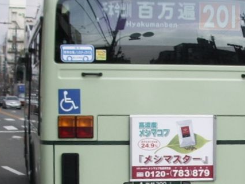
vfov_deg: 24.8
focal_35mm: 59
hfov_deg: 32.3
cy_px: 109
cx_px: 171
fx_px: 417
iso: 50
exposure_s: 1/250
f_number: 4.3
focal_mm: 5.8
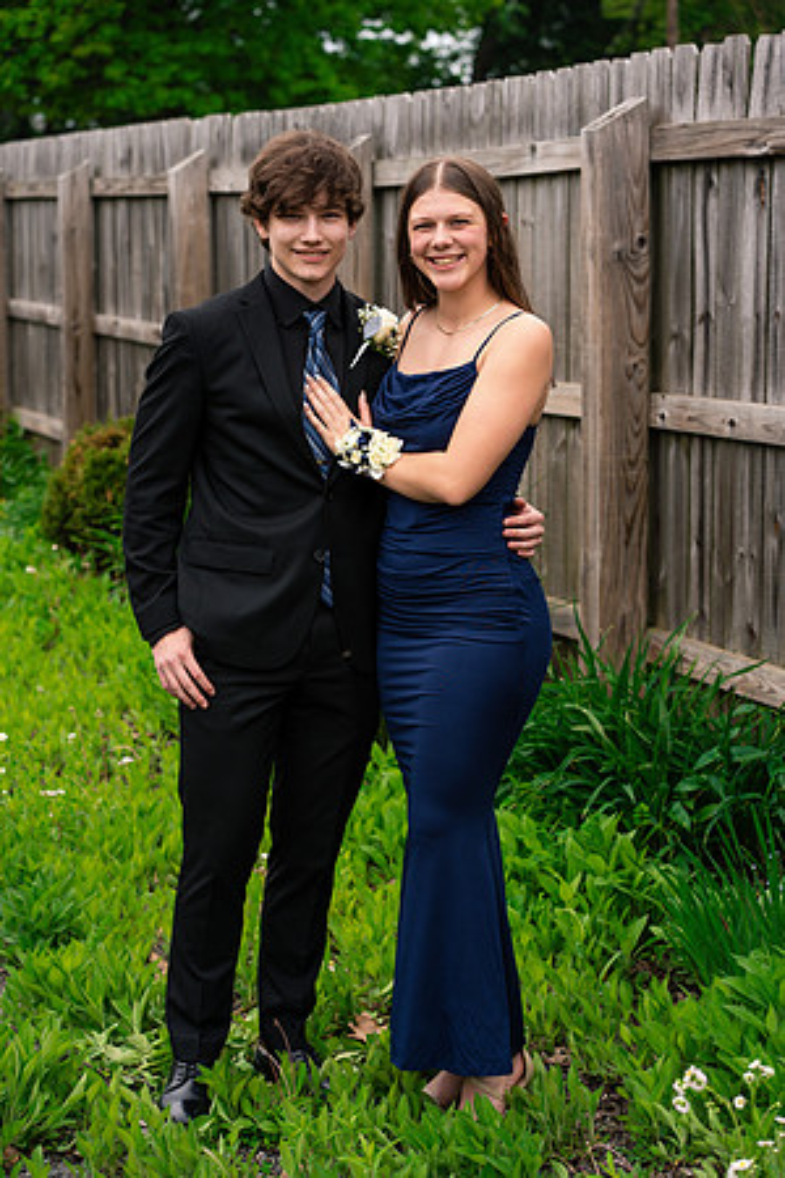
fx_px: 2780
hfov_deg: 16.1
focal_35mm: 85
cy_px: 589
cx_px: 392
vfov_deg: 23.9
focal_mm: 85
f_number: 5
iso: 400
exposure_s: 1/800
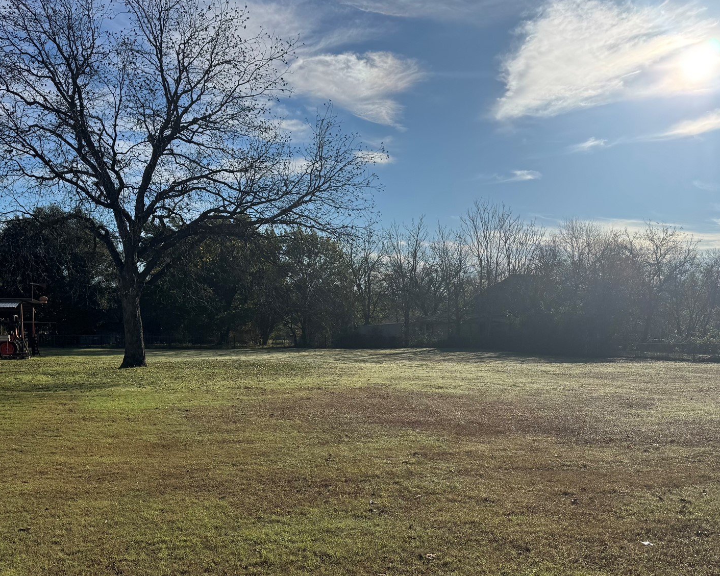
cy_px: 366
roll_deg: -1.1
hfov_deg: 52.7
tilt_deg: -4.9
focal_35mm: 34
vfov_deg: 43.0
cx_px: 407
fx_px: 725
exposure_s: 1/9009
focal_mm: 6.76
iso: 80
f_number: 1.78
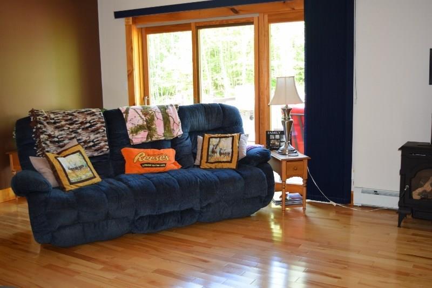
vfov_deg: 34.2
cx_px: 216
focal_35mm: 39
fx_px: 468
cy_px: 144
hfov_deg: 49.6
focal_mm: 26
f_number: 4
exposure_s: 1/60
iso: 900
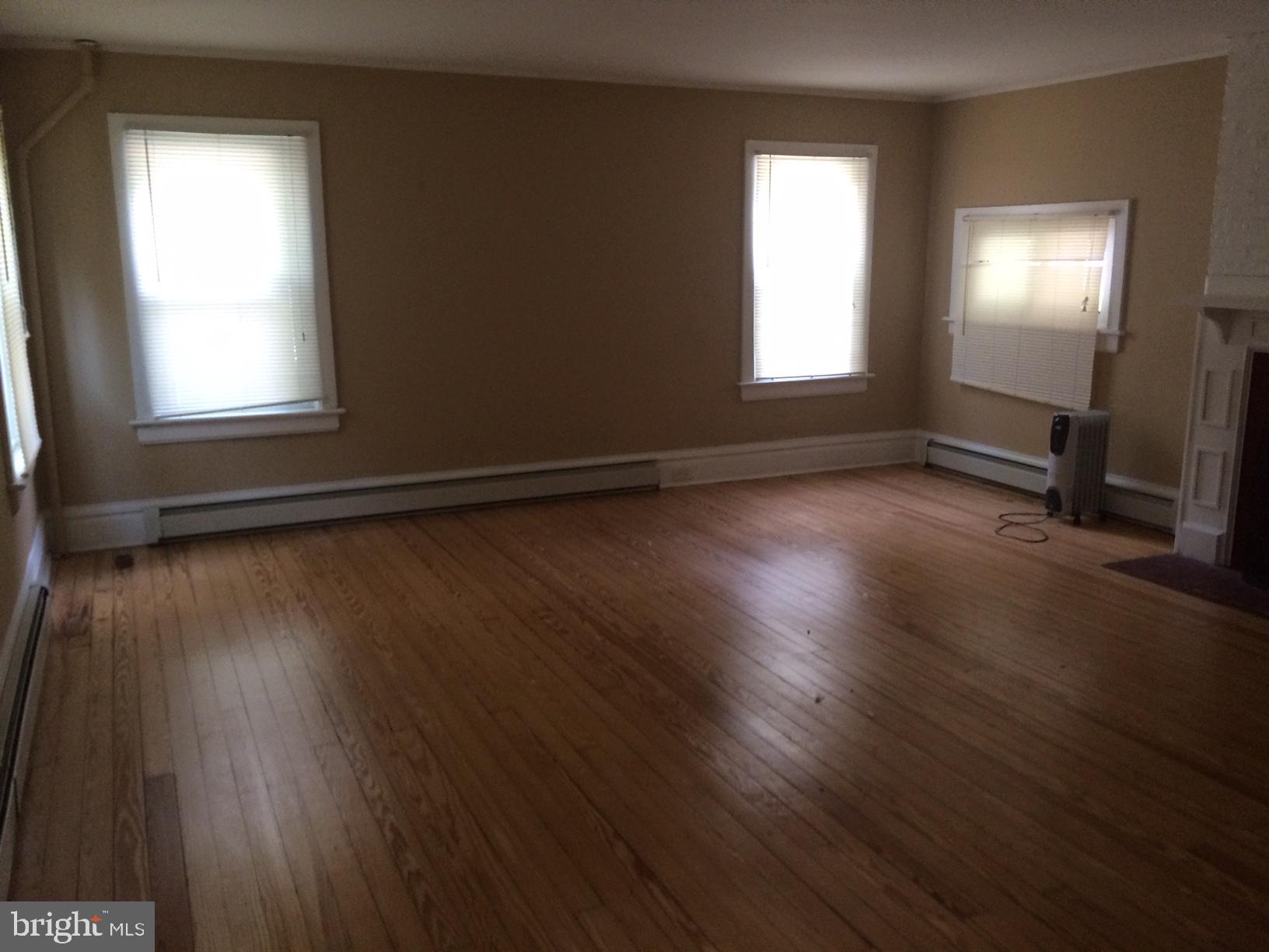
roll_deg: -0.6
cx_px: 634
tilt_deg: -8.2
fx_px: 1063
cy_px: 476
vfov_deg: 48.2
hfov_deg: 61.7
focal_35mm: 29
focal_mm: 4.15
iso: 160
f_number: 2.2
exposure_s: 1/30
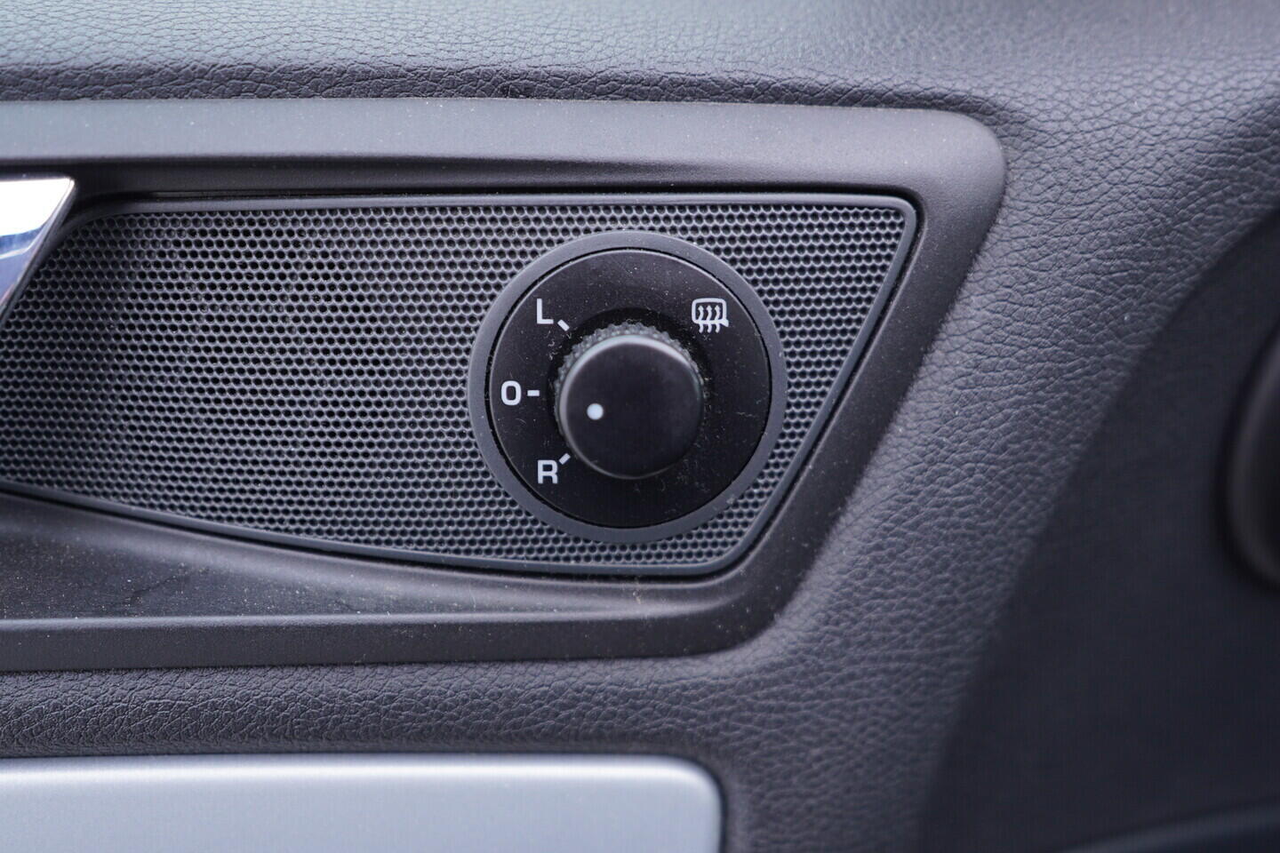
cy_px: 426
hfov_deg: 53.1
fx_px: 1280
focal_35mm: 36
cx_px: 640
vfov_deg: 36.9
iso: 200
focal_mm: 24
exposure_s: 1/40
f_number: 2.8
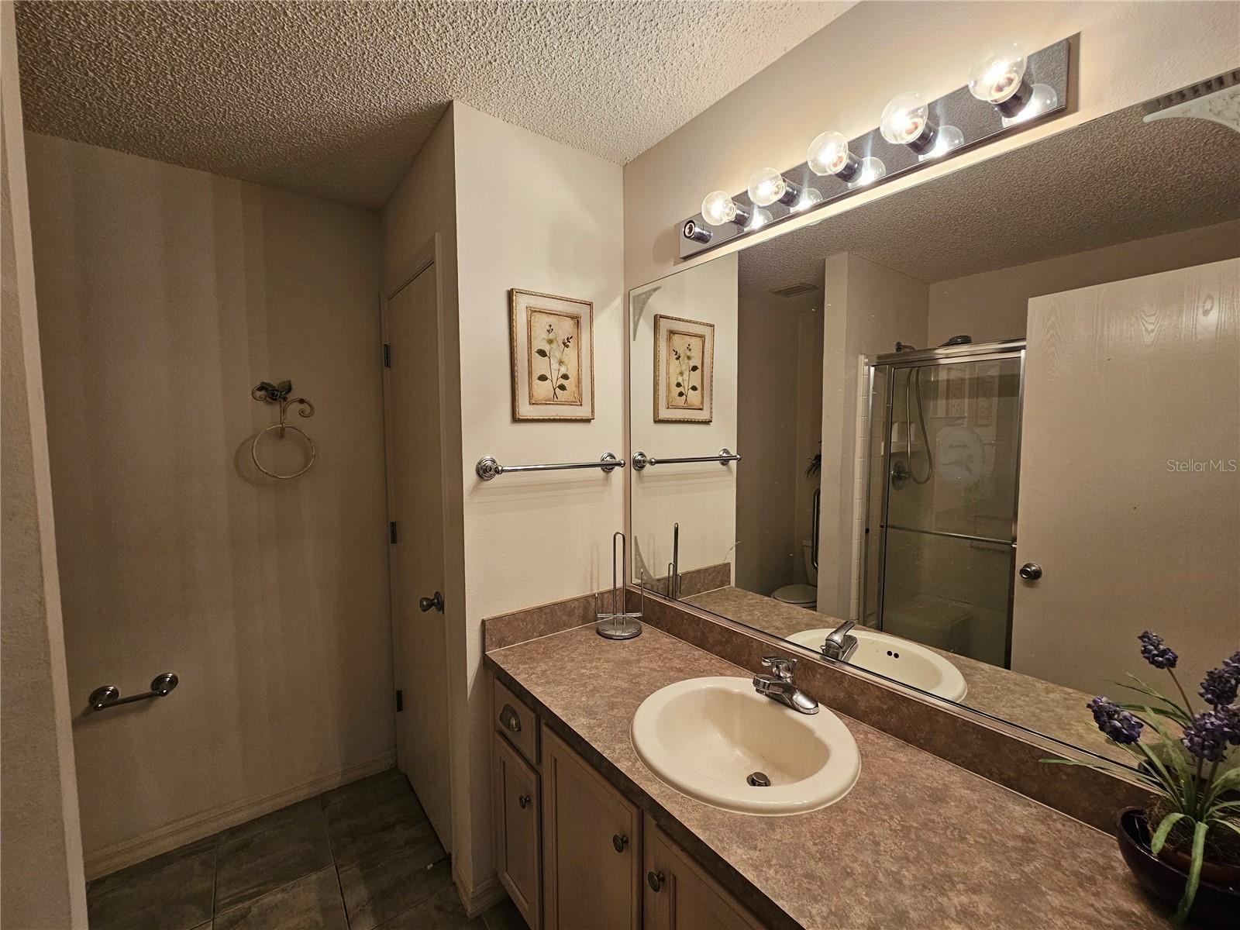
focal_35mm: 13
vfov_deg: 89.9
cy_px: 465
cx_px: 620
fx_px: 466
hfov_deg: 106.2
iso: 160
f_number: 2.2
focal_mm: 2.2
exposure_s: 1/60
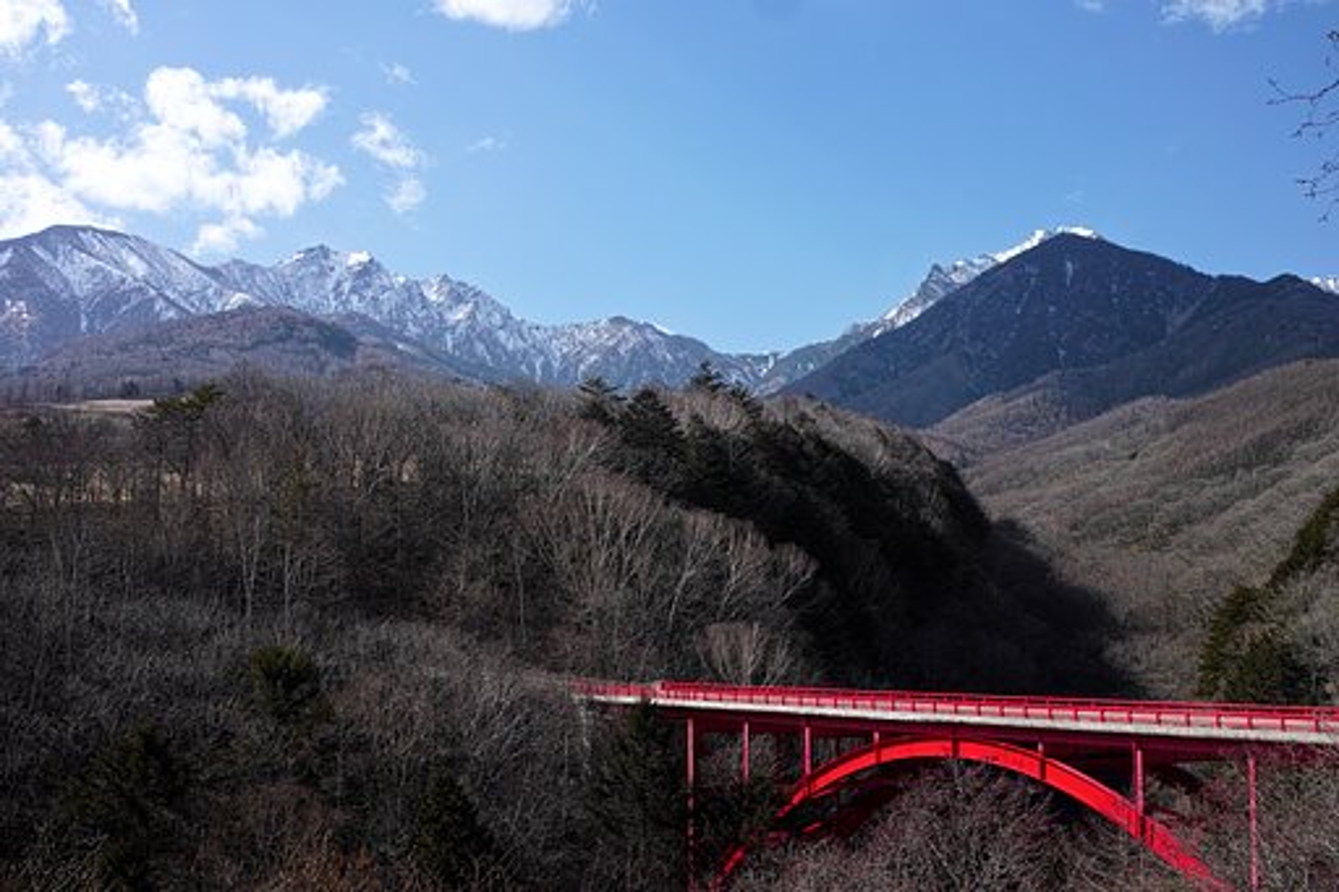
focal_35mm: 45
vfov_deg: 29.8
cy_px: 446
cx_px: 670
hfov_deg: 43.6
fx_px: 1673
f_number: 5.6
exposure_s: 1/250
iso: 200
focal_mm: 30
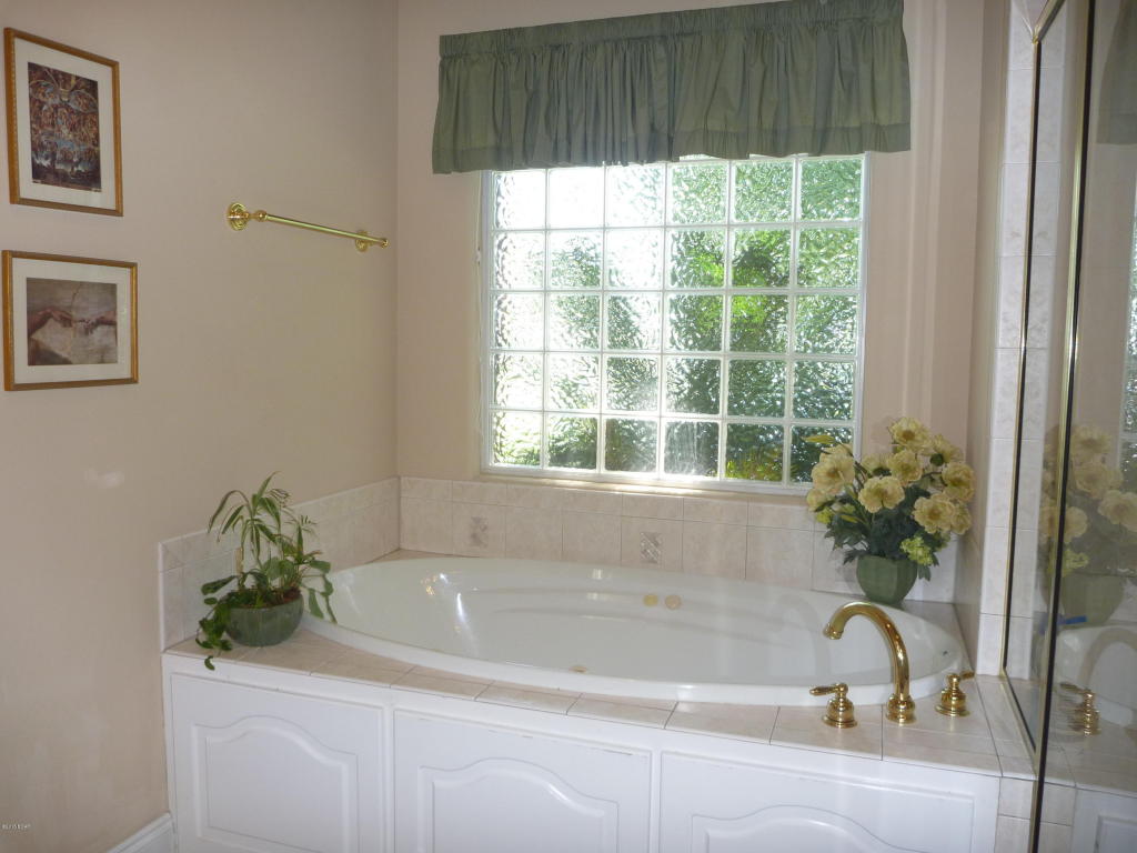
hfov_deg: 63.4
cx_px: 568
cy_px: 426
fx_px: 920
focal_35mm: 28
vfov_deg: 49.7
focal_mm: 4.9
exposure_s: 1/30
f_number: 3.3
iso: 100
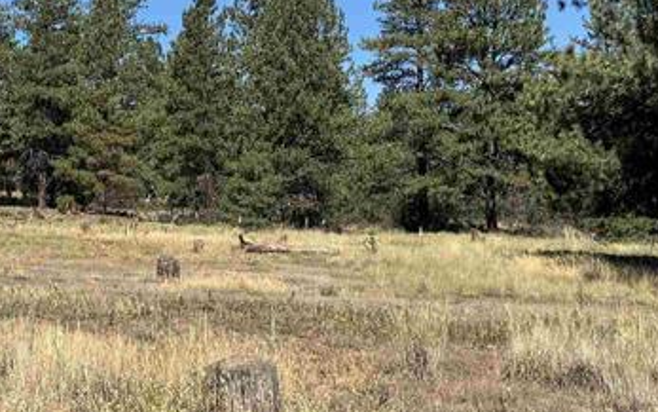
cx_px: 76
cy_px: 76
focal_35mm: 75
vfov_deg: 17.2
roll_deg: -1.2
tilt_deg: +6.5
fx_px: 1345
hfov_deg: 26.6
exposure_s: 1/4310
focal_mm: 6.76
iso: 80
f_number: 1.78
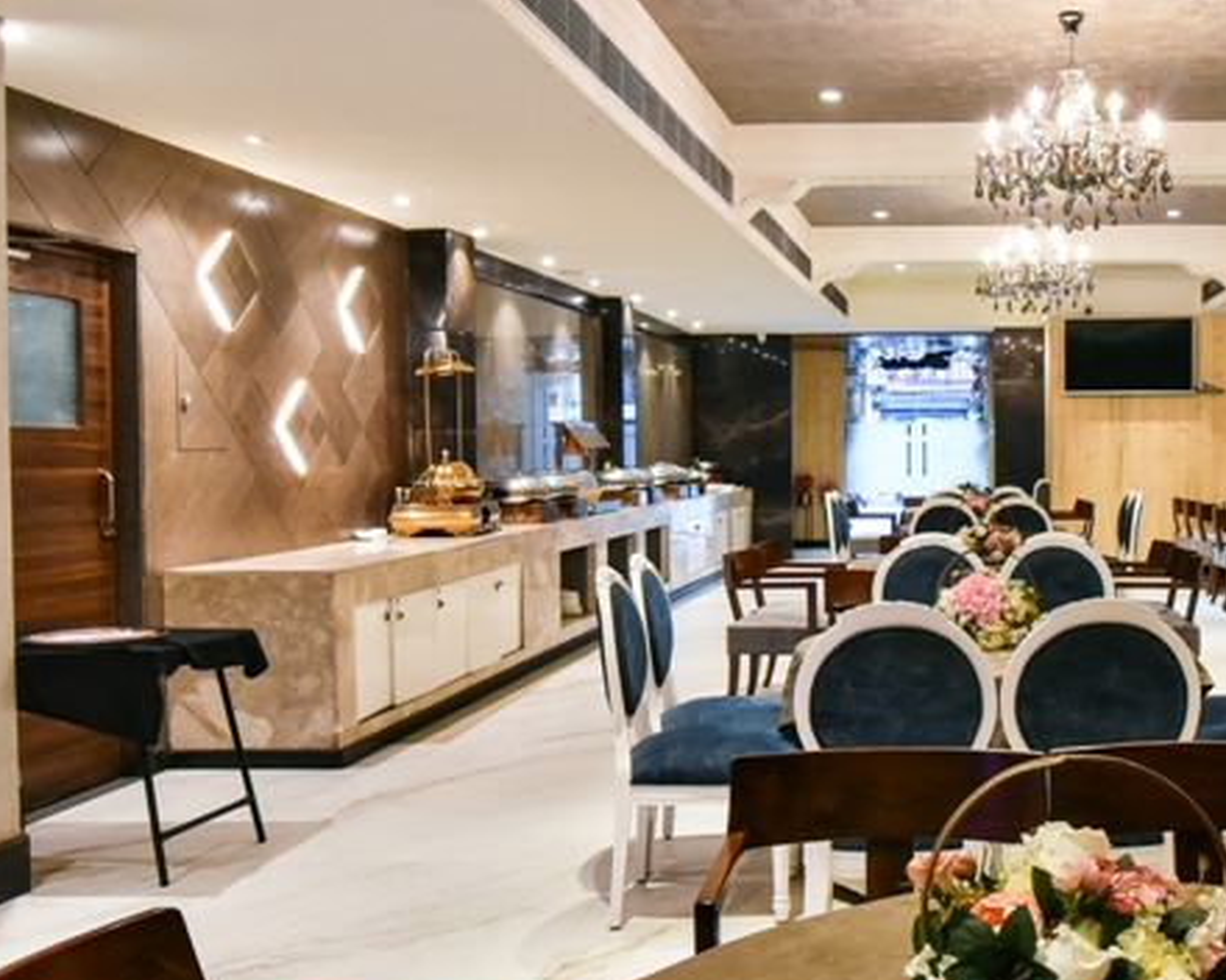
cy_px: 469
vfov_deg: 40.1
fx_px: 1343
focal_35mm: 37
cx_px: 982
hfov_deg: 46.5
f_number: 8
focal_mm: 16
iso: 2500
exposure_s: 1/30
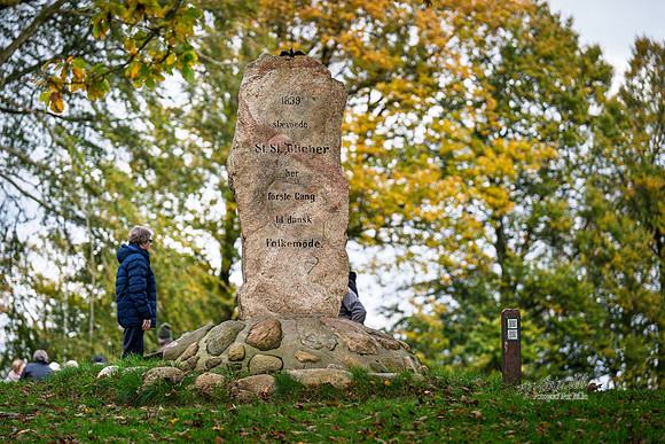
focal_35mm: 122
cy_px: 222
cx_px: 332
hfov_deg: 16.8
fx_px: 2254
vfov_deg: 11.2
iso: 640
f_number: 2.8
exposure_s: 1/1600
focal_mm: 122
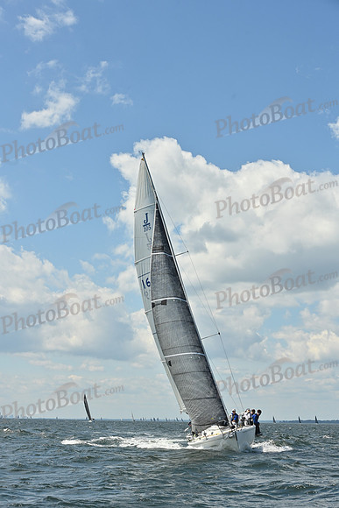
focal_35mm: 70
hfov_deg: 19.5
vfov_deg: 28.8
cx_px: 170
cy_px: 254
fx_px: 988
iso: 250
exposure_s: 1/1250
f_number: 10
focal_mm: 70
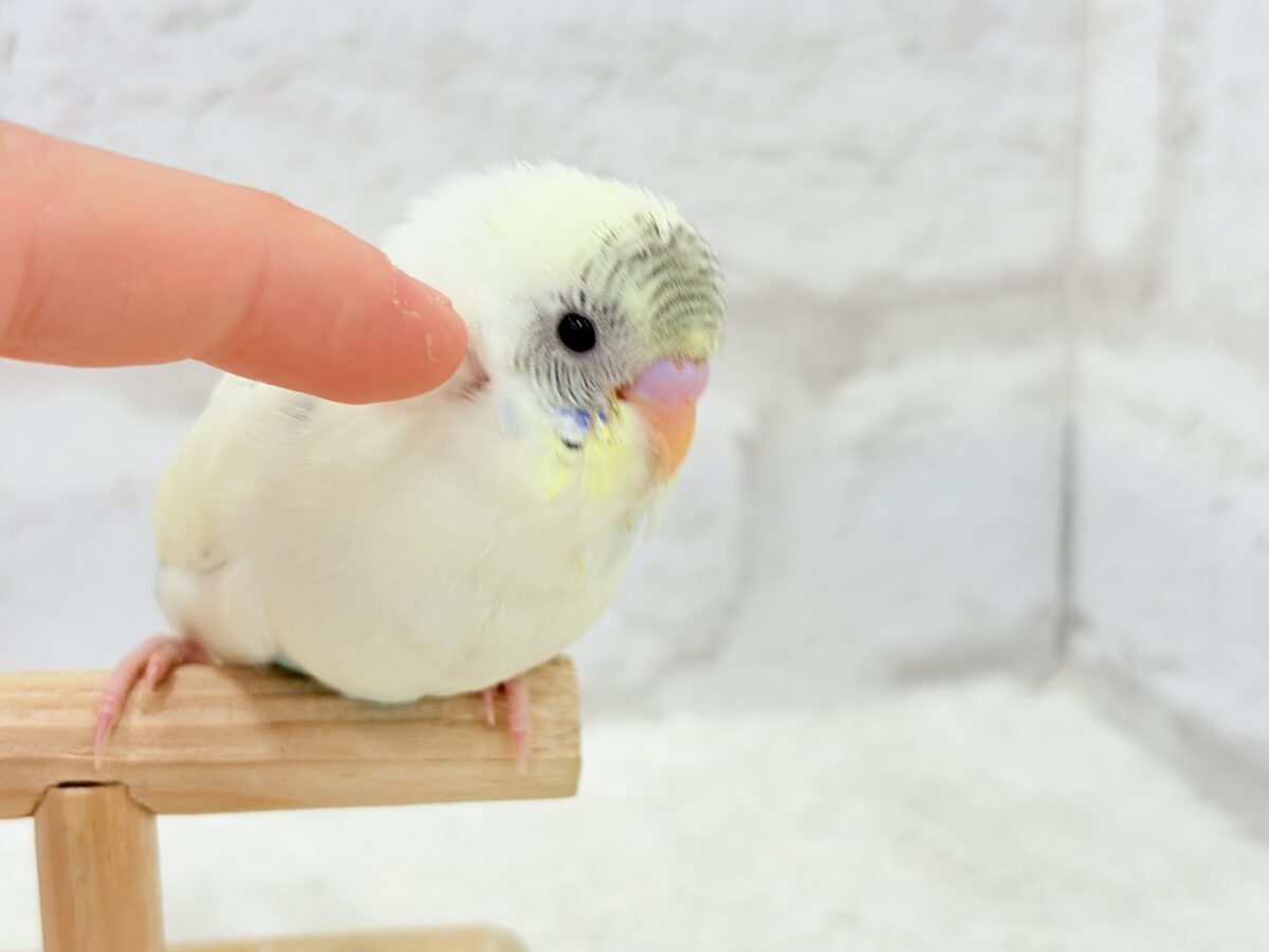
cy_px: 476
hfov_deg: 36.8
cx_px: 634
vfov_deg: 28.0
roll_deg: +2.3
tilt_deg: -14.2
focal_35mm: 52
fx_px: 1906
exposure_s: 1/50
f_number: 1.6
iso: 32
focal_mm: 5.96
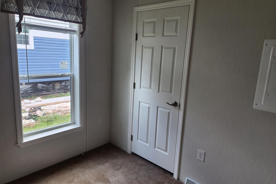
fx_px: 192
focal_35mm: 25
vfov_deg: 51.3
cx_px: 135
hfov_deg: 71.5
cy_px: 90
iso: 64
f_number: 1.8
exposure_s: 1/120
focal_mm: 6.4
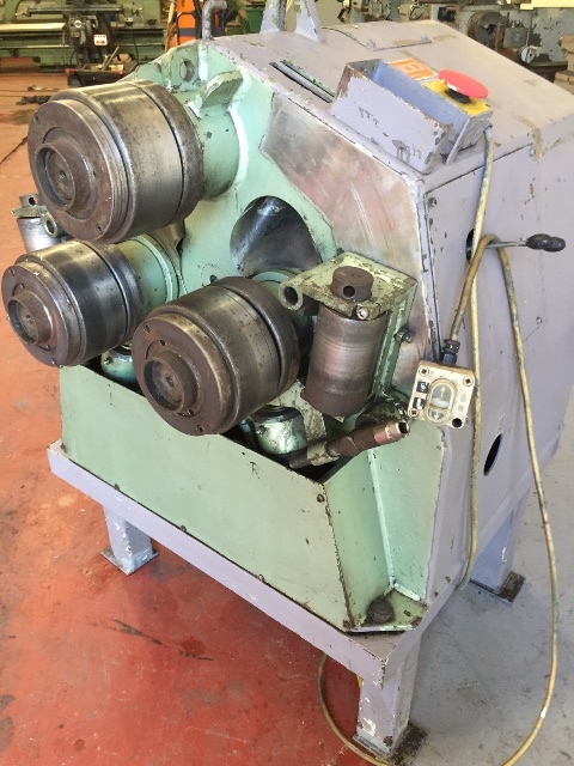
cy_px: 383
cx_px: 287
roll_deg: +1.9
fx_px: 641
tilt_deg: -30.7
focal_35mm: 29
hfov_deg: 48.2
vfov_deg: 61.7
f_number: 2.2
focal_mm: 4.15
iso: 125
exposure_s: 1/33
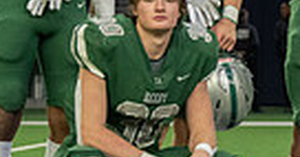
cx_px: 462
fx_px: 2870
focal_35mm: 367
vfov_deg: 3.1
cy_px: 5
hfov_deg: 5.9
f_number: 3.5
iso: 2500
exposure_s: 1/320
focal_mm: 70
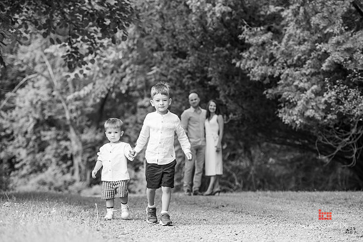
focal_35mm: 92
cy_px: 121
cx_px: 182
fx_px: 928
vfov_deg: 14.9
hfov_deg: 22.1
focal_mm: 92
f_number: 4
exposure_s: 1/640
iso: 200
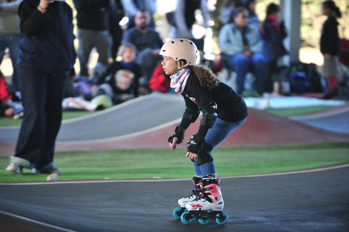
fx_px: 1938
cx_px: 174
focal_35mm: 200
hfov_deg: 10.3
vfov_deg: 6.9
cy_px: 116
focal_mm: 200
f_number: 2.8
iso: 800
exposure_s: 1/500
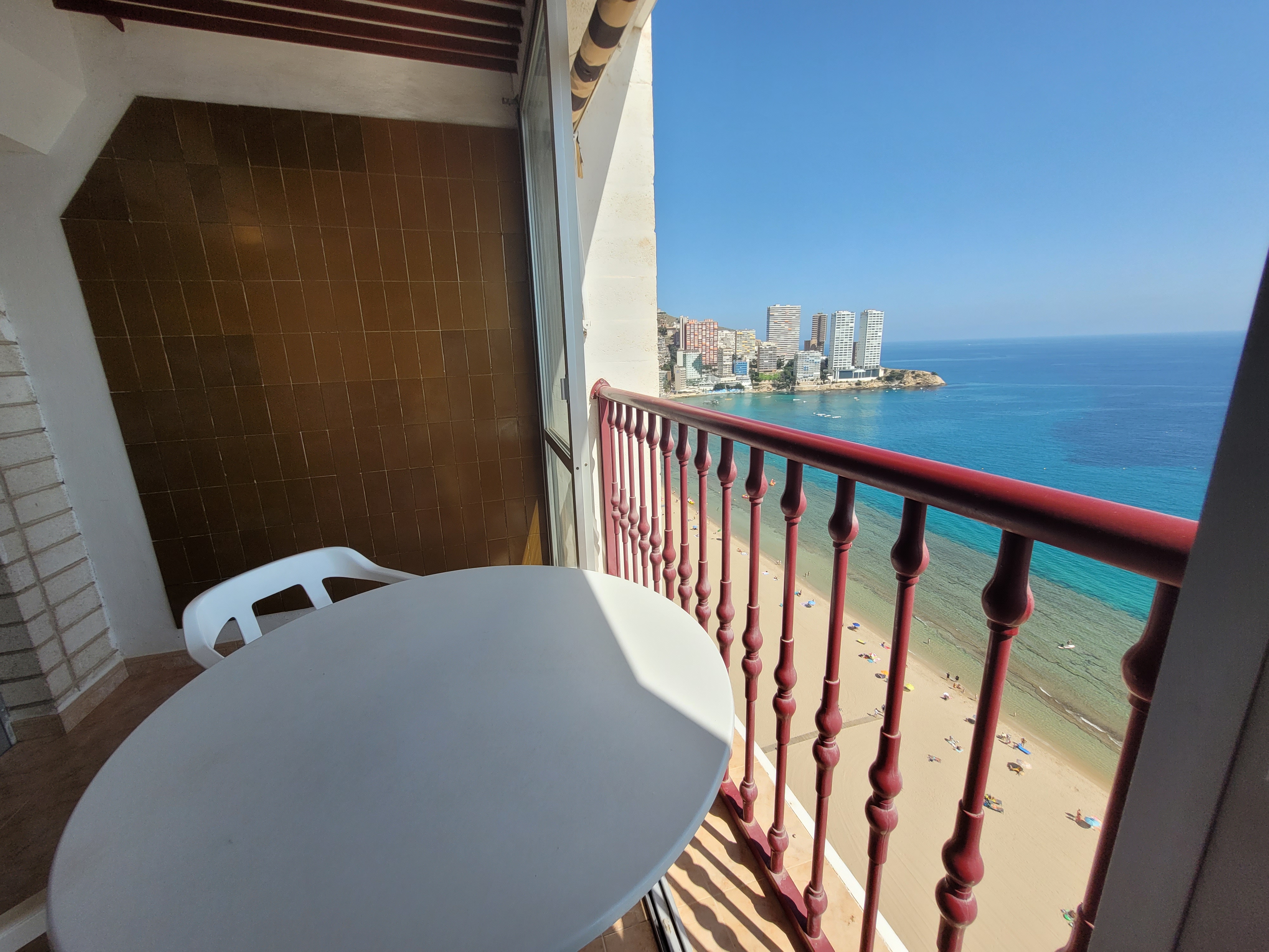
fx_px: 477
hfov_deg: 106.2
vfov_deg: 89.9
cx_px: 634
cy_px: 476
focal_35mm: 13
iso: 40
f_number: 2.2
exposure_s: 1/1242
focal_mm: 1.74
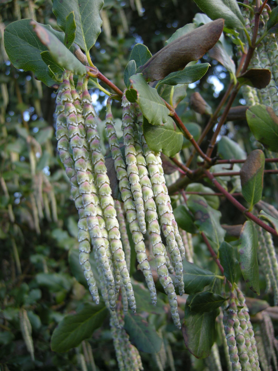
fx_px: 375
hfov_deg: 40.7
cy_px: 186
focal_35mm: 35
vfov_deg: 52.6
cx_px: 139
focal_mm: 7.5
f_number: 2.7
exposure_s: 1/56
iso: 77
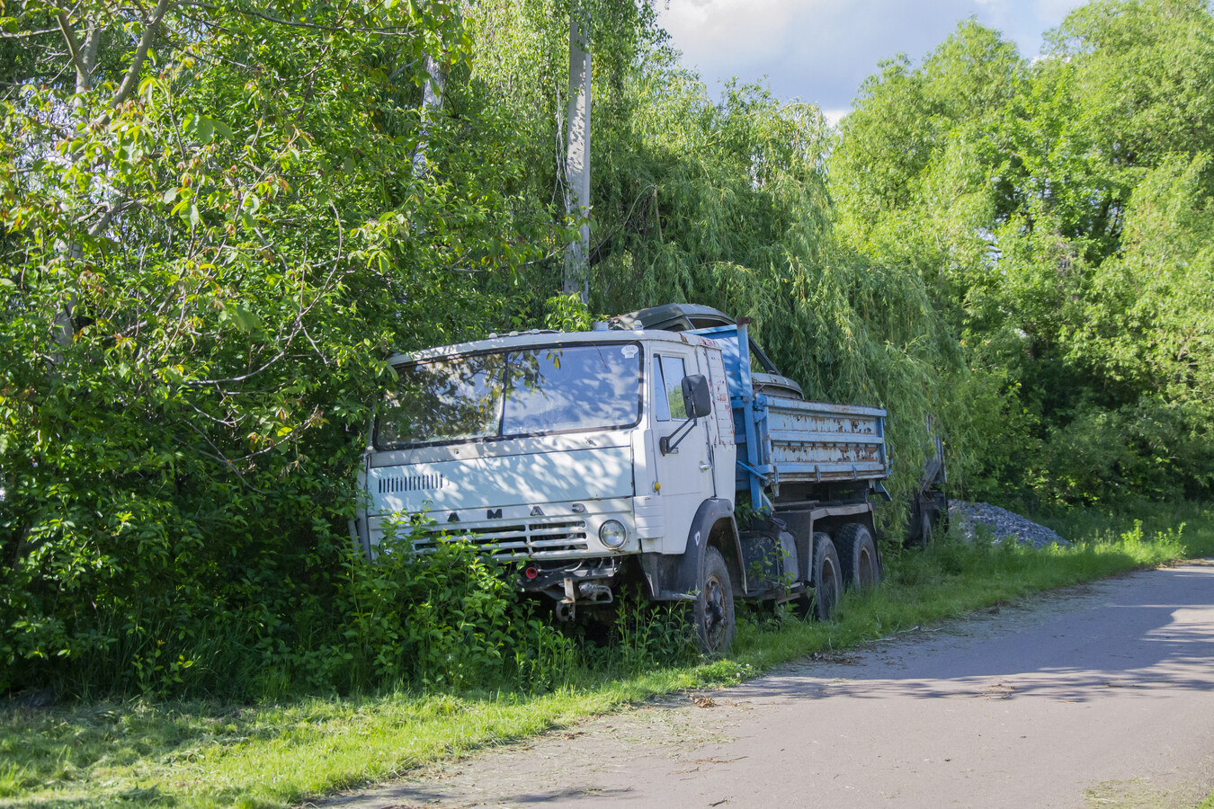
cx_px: 607
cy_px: 404
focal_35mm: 52
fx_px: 1770
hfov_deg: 37.9
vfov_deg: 25.8
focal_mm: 35
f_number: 5.6
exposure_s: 1/2500
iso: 2000
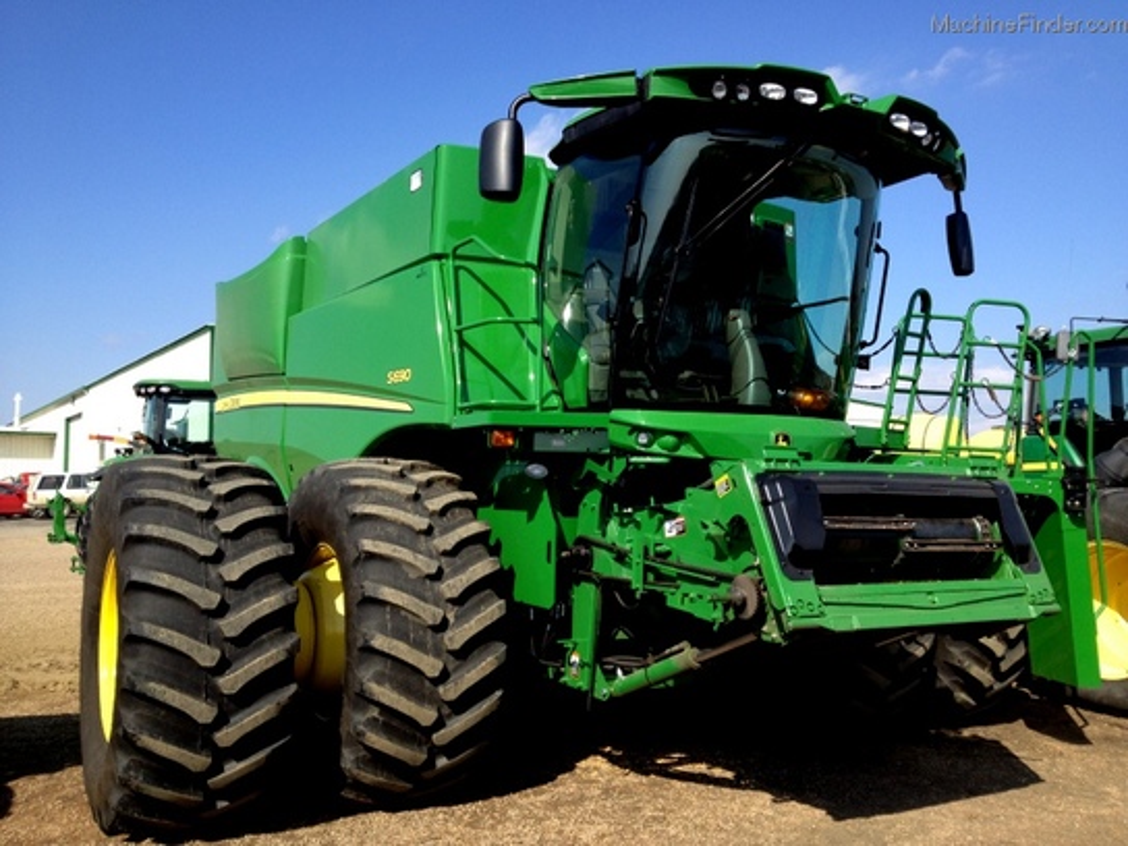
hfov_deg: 52.6
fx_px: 1141
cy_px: 423
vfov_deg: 40.7
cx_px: 564
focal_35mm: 35
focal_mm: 4.28
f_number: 2.4
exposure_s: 1/1082
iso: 64
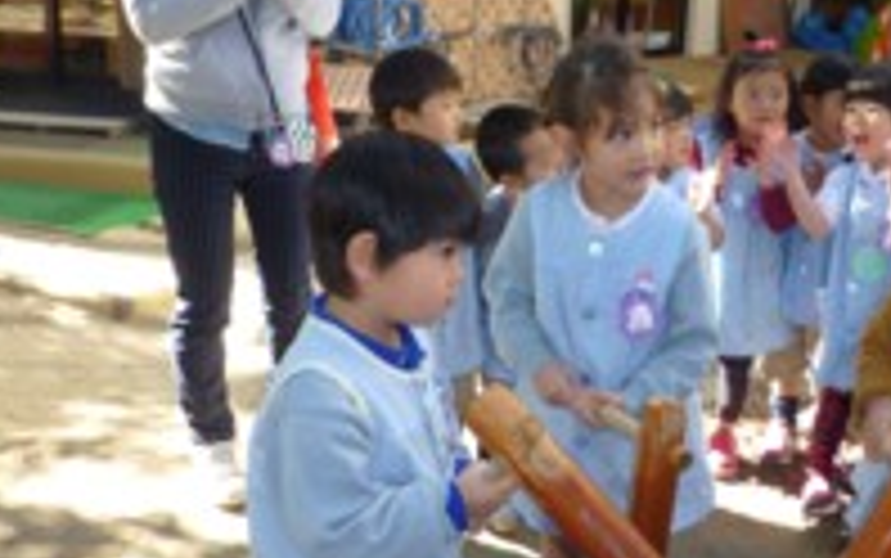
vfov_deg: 28.6
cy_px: 225
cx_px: 621
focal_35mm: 45
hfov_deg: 43.5
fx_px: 1093
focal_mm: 4.3
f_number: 3.3
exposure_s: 1/80
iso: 100
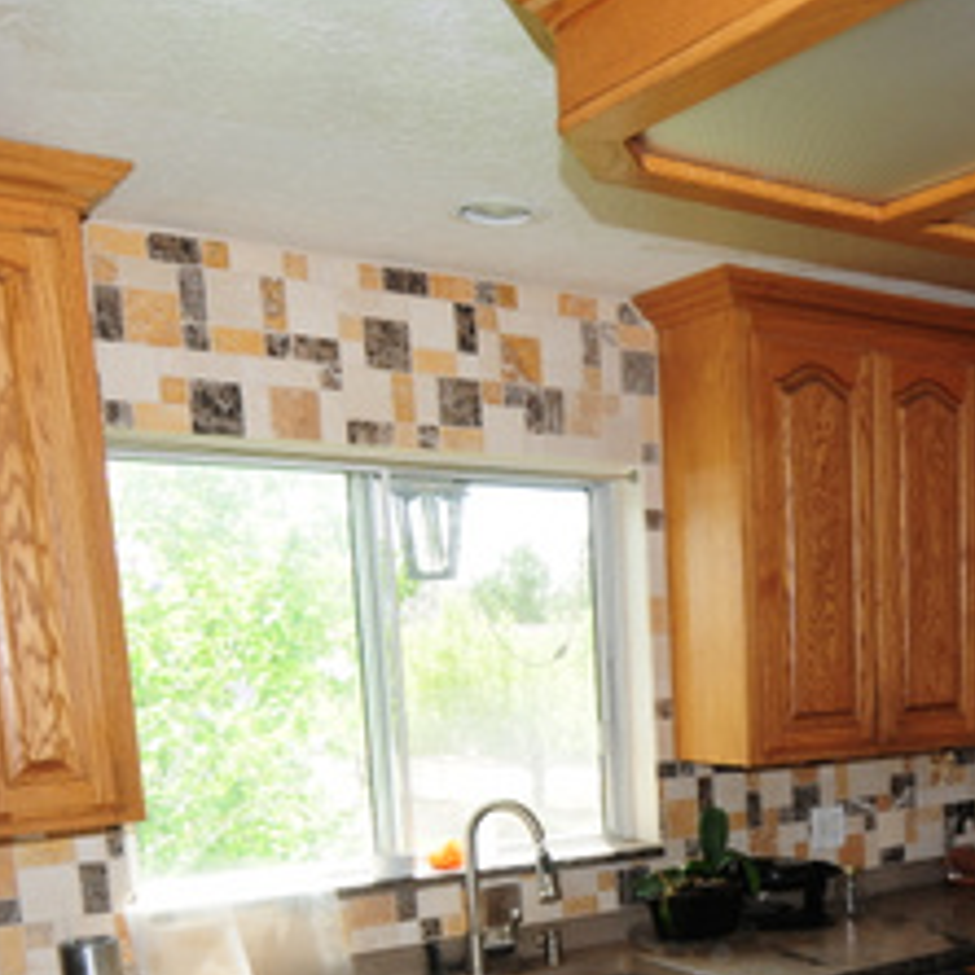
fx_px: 1402
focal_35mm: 44
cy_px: 916
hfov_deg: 37.1
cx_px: 764
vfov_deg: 35.6
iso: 200
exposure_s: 1/60
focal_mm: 12
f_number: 5
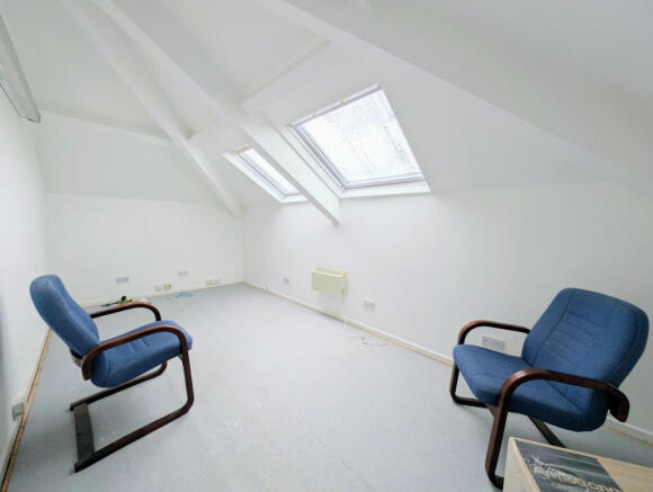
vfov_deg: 94.7
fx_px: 227
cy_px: 246
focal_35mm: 12
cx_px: 326
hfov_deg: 110.4
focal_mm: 2.23
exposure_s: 1/706
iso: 42
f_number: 1.95
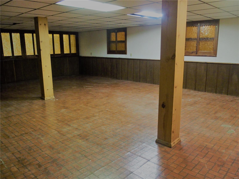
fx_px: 193
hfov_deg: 63.4
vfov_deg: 49.7
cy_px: 90
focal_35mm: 28
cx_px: 120
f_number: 2.8
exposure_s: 1/30
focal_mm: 6
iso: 800
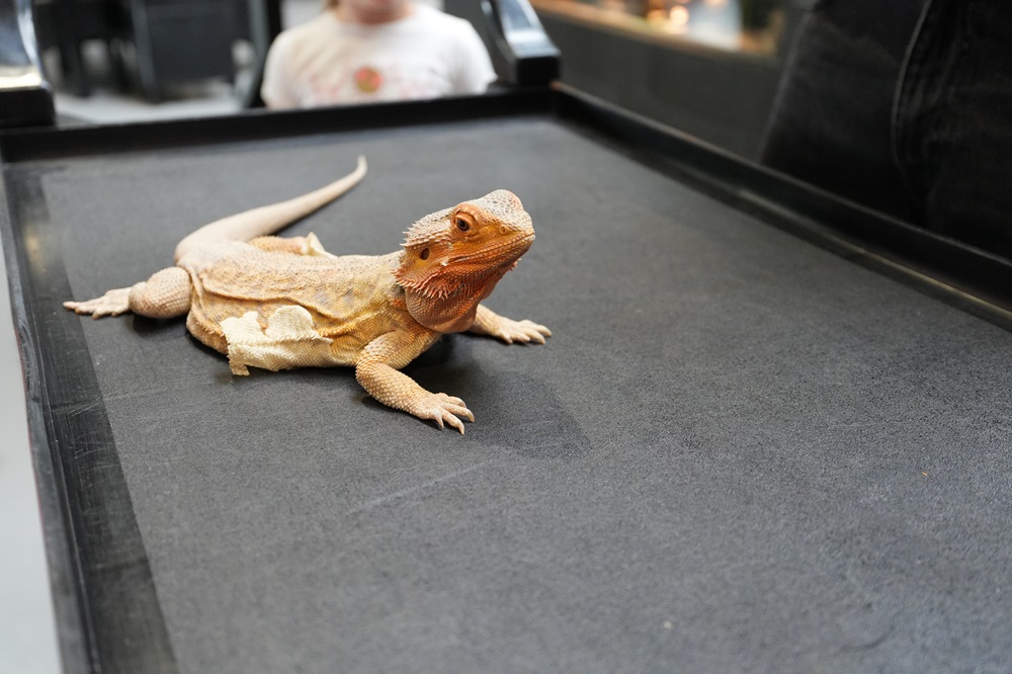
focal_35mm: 35
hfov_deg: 54.5
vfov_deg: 37.8
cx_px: 506
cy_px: 337
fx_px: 984
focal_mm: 35
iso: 4000
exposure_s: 1/160
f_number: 4
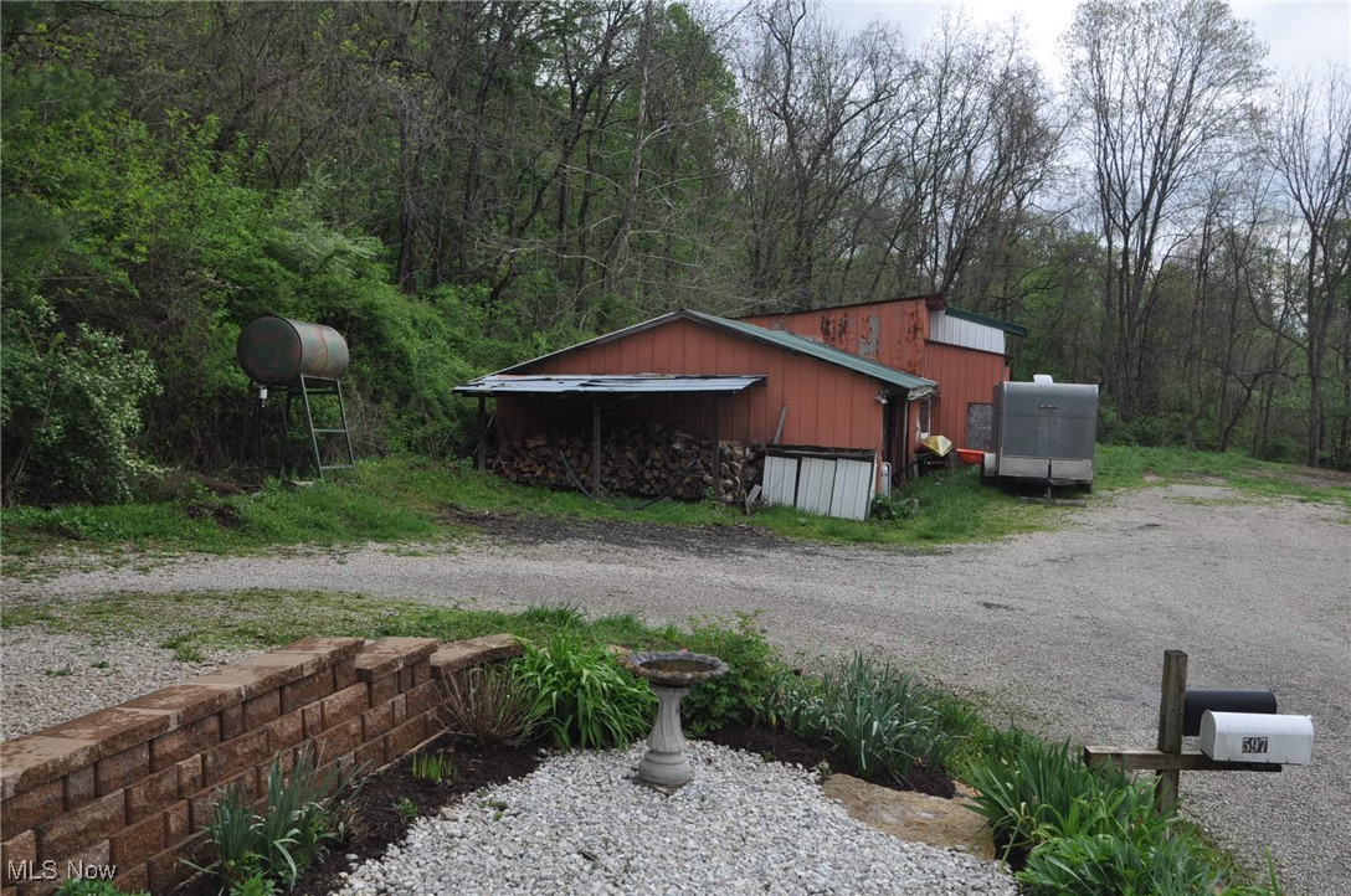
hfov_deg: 57.3
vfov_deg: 39.9
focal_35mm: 33
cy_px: 448
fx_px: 1237
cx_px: 676
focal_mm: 22
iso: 200
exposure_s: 1/200
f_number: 7.1
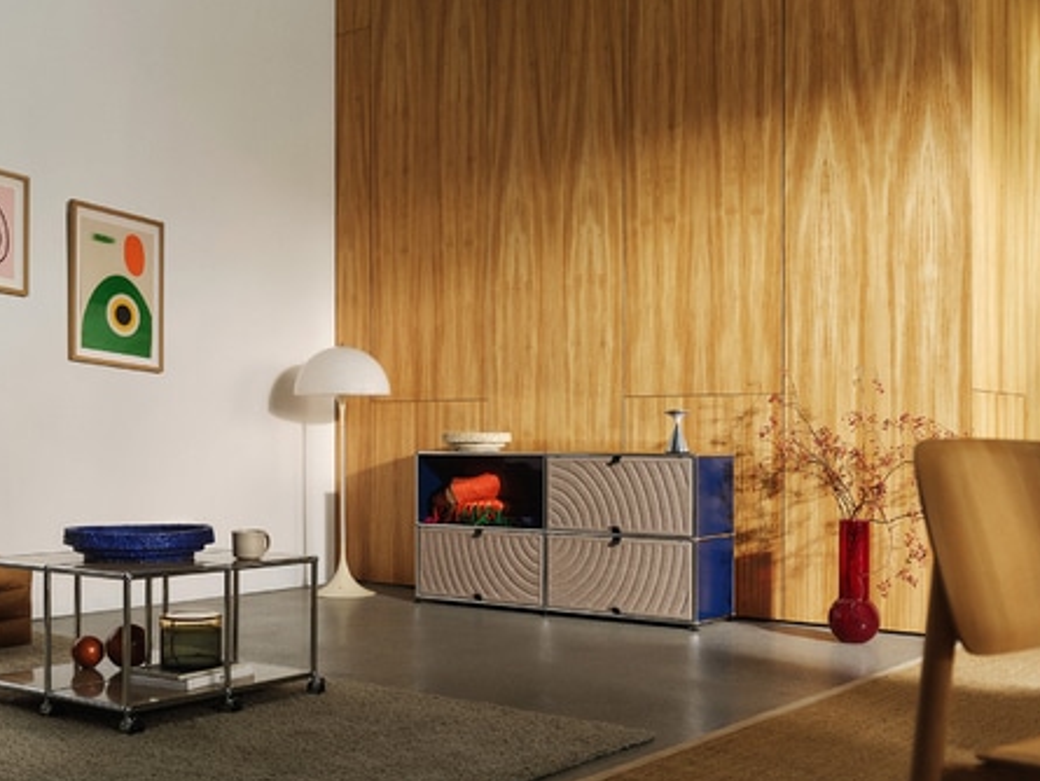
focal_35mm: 42
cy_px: 435
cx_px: 446
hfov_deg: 44.7
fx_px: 1262
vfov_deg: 34.3
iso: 400
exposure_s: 1/15
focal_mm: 43.3
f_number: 5.6
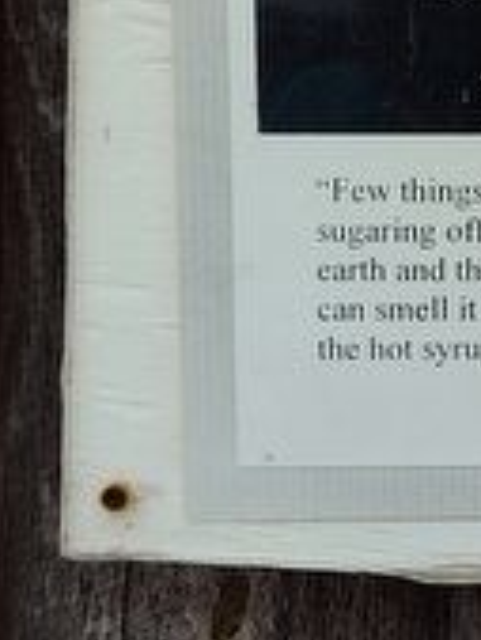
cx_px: 822
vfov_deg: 17.7
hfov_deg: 12.6
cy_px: 42
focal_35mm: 109
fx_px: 2017
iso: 100
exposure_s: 1/234
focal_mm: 5.56
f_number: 1.8
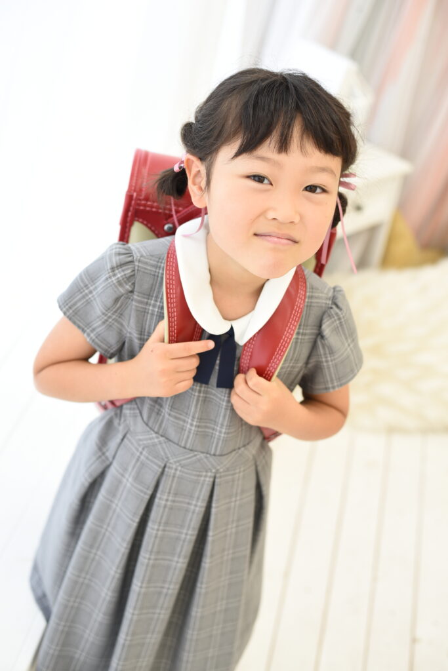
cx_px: 224
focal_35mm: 50
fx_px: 933
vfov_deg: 39.6
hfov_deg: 27.0
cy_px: 336
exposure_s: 1/160
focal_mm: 50
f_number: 3.5
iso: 400
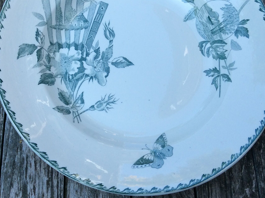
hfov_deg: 38.9
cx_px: 114
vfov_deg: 29.3
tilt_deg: -67.0
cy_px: 57
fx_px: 375
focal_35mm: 49
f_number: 2.4
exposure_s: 1/364
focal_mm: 3.3
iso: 32
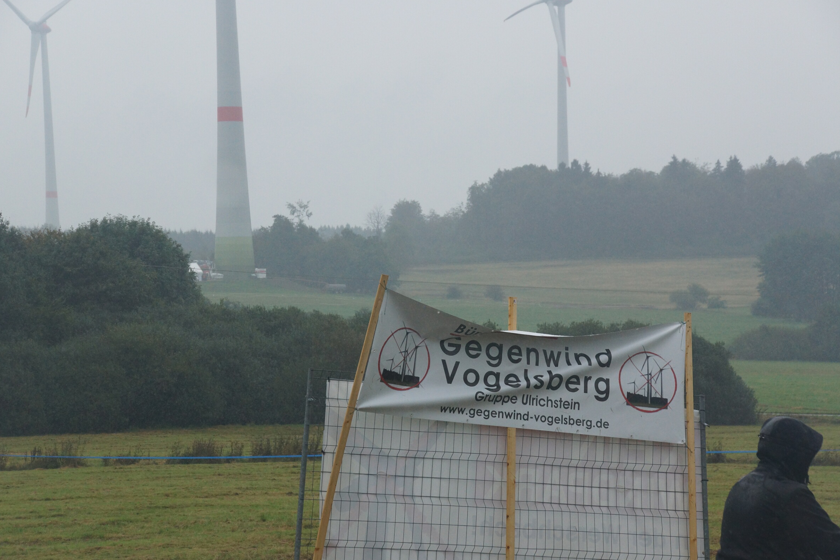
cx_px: 421
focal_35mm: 129
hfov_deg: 15.9
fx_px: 2999
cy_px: 281
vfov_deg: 10.7
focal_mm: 85
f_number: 8
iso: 800
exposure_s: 1/1000
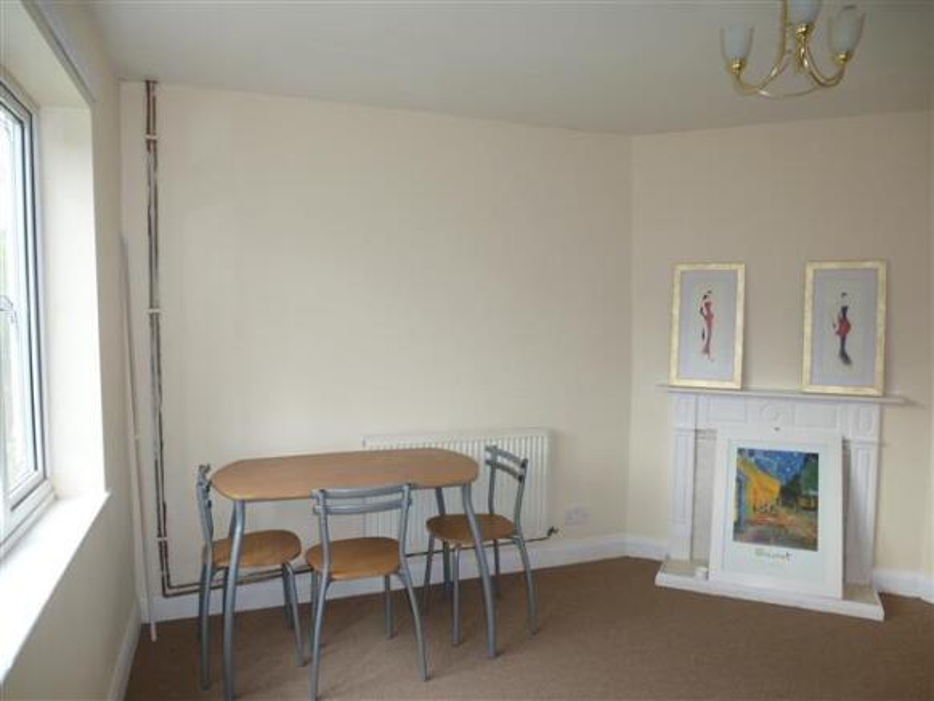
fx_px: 648
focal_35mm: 24
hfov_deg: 71.6
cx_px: 467
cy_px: 350
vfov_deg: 56.9
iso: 200
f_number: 3.3
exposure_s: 1/60
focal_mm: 4.3
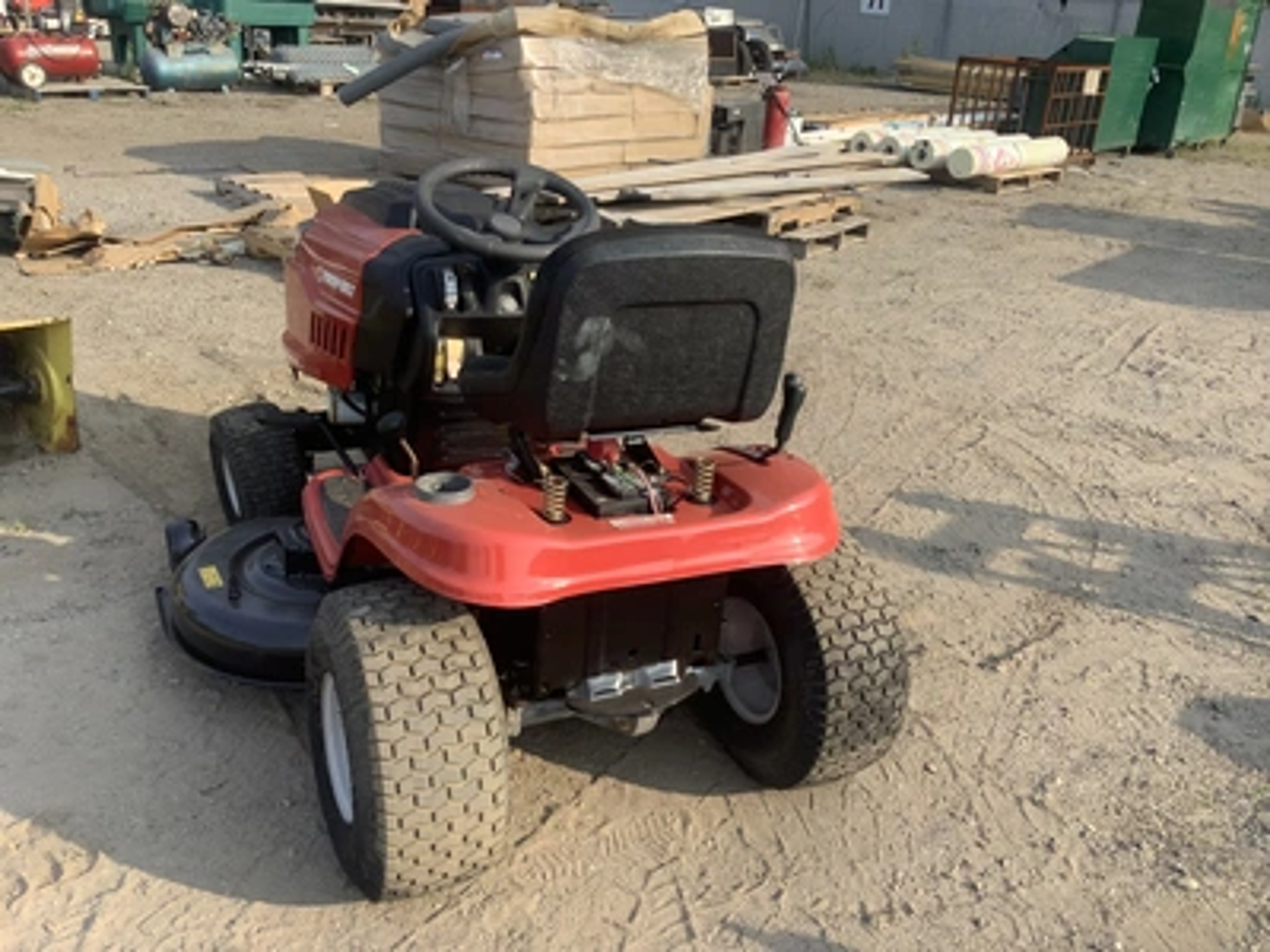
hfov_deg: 58.4
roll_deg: -2.9
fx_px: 1137
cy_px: 476
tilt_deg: -24.5
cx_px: 635
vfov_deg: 45.4
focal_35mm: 31
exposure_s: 1/509
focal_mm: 3.3
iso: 25
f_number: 2.4
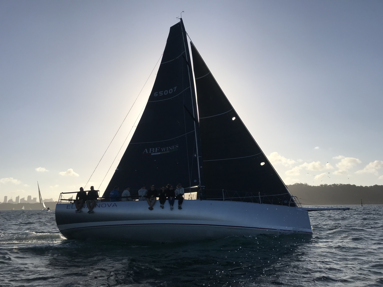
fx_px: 310
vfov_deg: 49.7
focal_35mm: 28
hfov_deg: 63.4
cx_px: 192
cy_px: 144
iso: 20
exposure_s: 1/7407
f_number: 1.8
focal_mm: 3.99
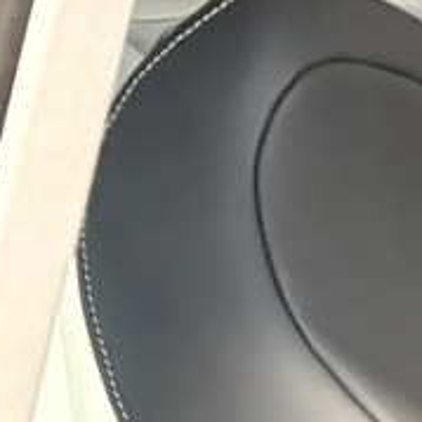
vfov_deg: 8.3
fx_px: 2552
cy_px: 1174
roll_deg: +0.6
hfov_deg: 7.9
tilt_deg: -16.7
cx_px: 1330
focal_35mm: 185
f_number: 1.6
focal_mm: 5.96
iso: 500
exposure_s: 1/33
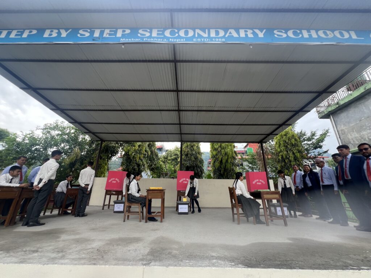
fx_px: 139
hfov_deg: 106.2
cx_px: 186
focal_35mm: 13
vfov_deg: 89.9
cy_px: 139
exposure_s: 1/118
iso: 32
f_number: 1.8
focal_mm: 1.57
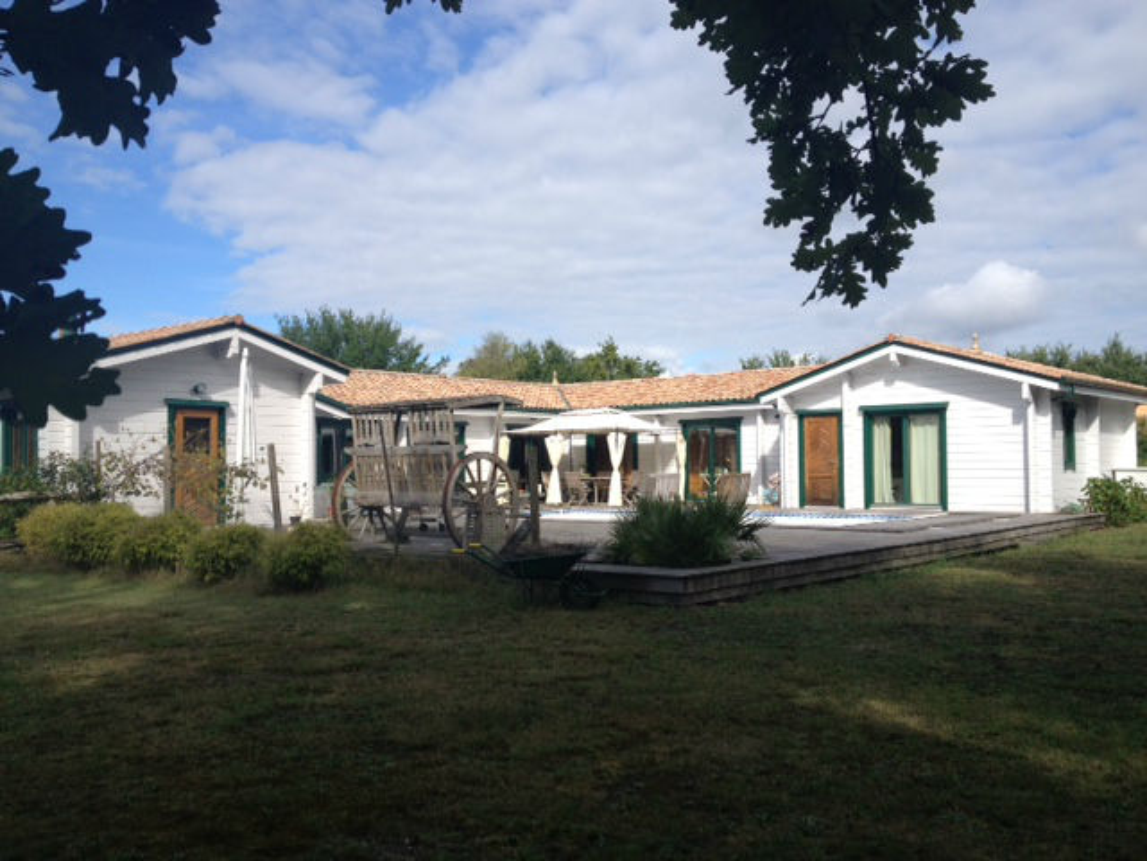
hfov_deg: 52.6
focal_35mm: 35
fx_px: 1160
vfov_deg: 40.7
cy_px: 430
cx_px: 574
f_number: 2.4
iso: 64
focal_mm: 4.28
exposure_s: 1/1453
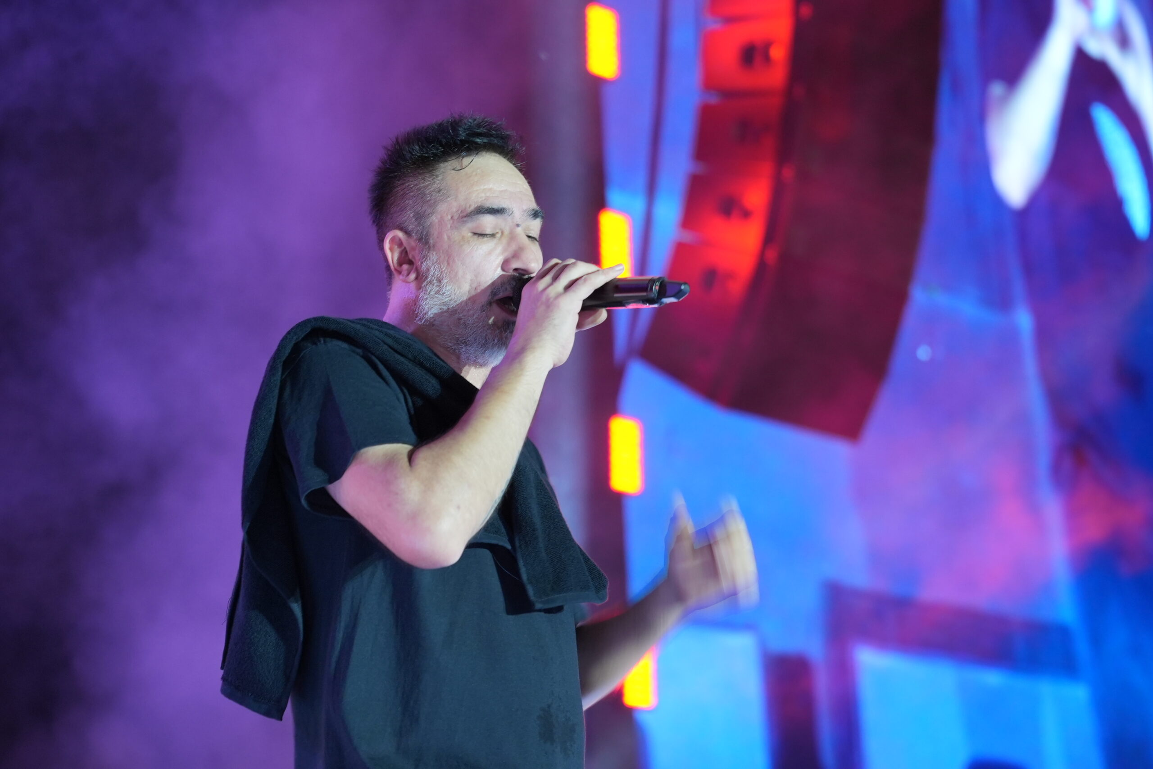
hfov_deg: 19.5
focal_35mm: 105
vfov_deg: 13.0
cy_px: 384
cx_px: 576
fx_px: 3363
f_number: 2.8
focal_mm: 70
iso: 800
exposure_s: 1/50
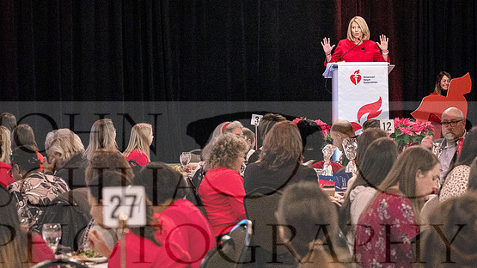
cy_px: 140
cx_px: 230
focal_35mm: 115
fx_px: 1454
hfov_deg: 18.6
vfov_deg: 10.5
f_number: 4.5
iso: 6400
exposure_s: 1/125
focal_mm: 70
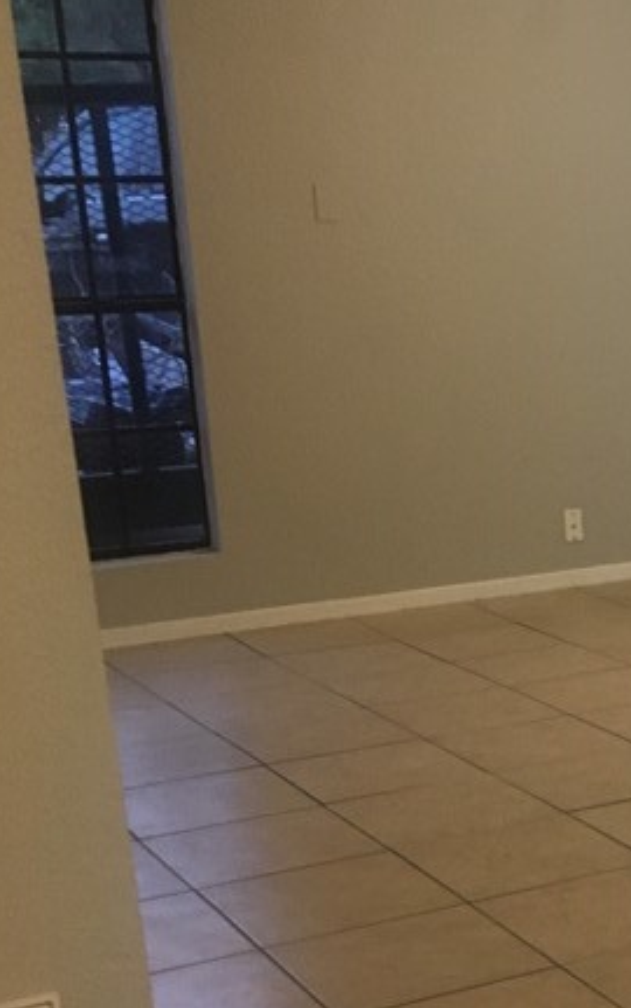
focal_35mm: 73
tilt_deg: -18.5
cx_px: 848
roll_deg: +1.9
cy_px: 805
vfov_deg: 27.6
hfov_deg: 16.7
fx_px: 2005
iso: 200
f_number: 2.2
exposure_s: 1/24
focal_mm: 4.15
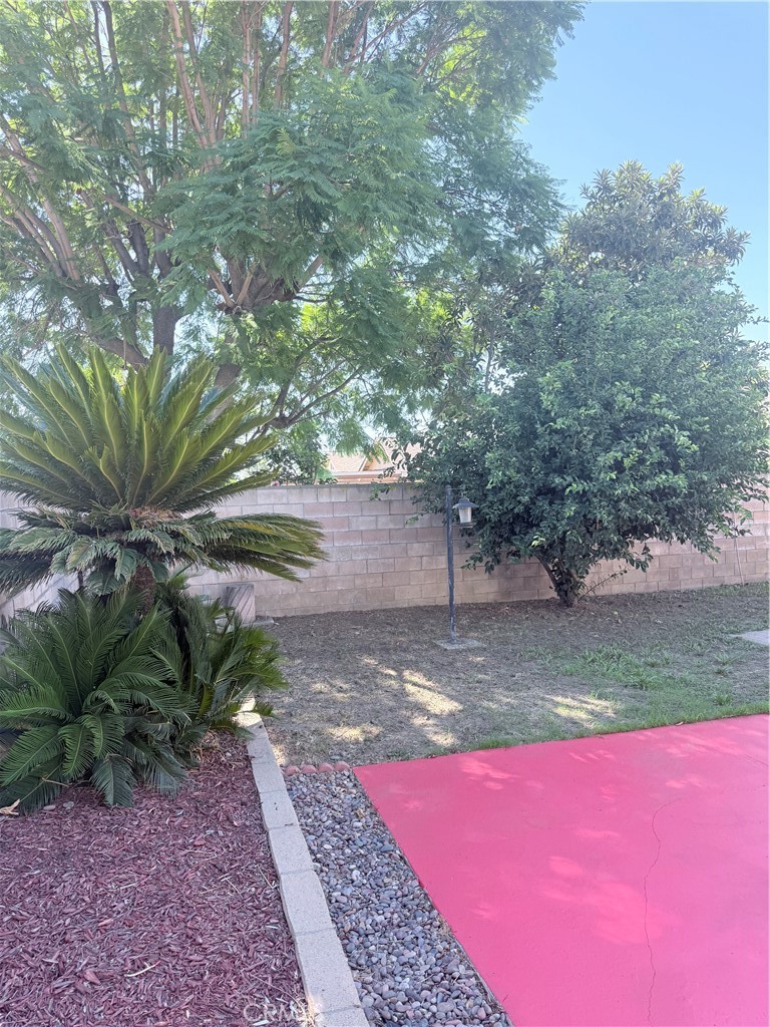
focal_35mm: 24
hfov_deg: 56.8
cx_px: 385
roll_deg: -0.4
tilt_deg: -1.4
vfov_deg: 71.6
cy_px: 514
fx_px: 712
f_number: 1.78
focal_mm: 6.76
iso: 100
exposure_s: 1/507
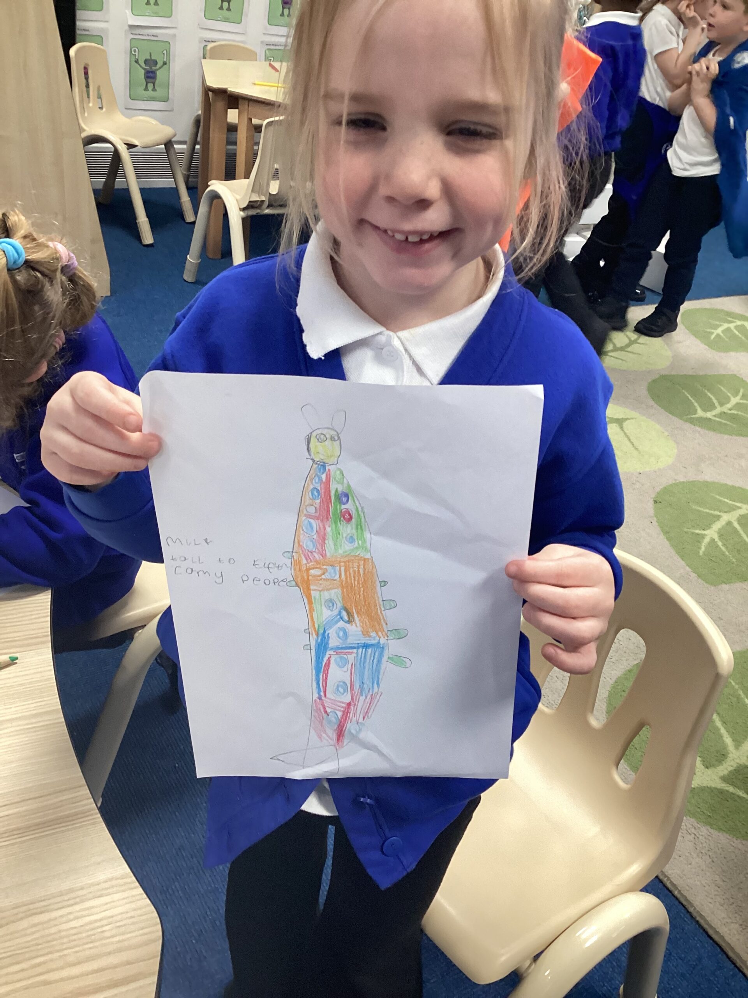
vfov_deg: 58.4
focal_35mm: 31
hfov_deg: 45.4
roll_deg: -9.3
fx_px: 893
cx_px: 374
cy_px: 499
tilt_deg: -33.0
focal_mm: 3.3
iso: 200
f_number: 2.4
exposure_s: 1/50
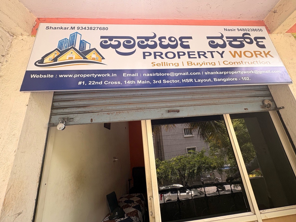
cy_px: 108
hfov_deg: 98.2
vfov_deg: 81.7
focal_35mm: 15
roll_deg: +5.0
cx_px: 147
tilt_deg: +19.2
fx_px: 128
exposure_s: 1/99
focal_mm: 2.22
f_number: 2.2
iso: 50
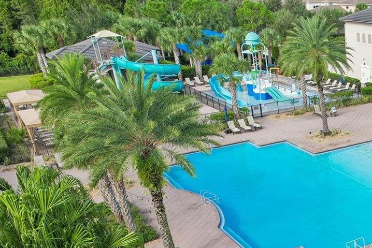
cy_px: 248
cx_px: 394
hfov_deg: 35.4
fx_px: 506
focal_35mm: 49
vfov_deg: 26.1
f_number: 2.8
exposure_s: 1/1000
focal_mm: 8.4
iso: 110
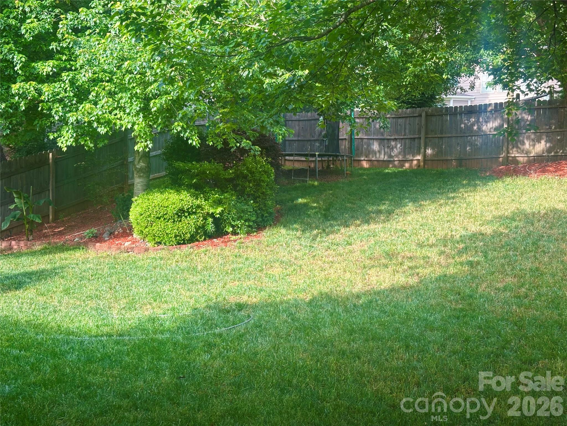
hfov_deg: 39.7
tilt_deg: -1.1
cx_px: 284
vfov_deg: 30.3
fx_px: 786
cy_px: 213
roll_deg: -1.5
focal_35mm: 48
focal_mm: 6.86
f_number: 1.78
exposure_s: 1/396
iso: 64
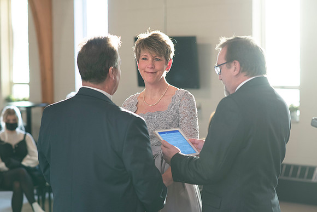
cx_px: 166
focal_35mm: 91
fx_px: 799
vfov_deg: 15.1
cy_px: 107
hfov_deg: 22.4
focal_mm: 85
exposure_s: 1/100
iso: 500
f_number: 2.8
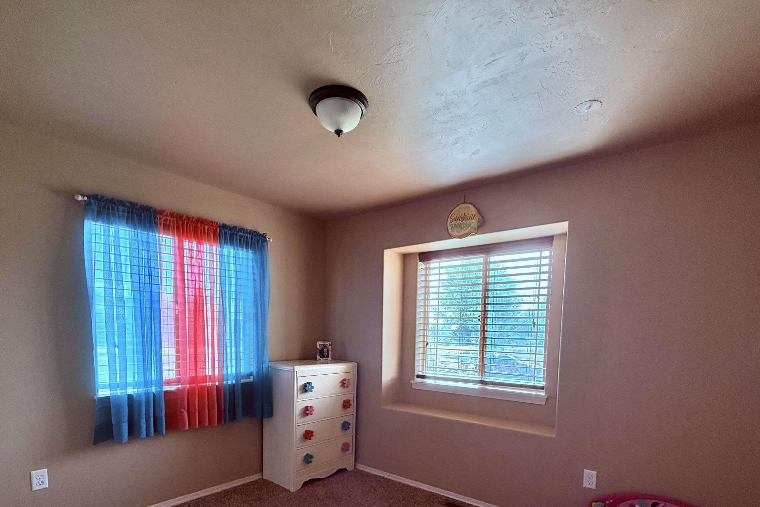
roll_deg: +0.1
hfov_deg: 86.9
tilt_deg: -5.0
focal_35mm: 19
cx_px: 379
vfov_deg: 61.6
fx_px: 401
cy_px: 368
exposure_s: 1/99
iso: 100
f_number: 2.2
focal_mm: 2.22
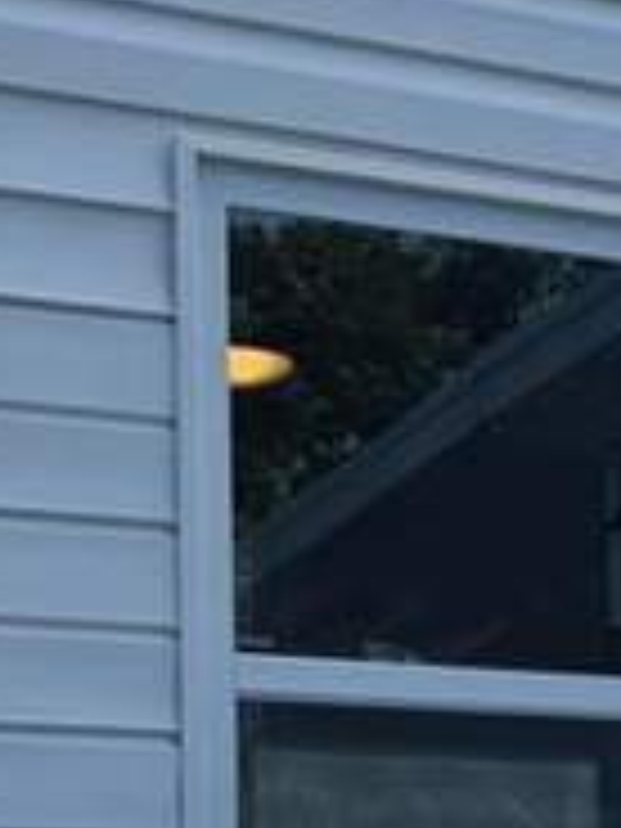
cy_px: 1138
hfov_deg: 9.6
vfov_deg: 13.6
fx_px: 3325
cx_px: 1413
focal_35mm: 139
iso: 80
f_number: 1.78
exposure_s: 1/4049
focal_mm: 6.76
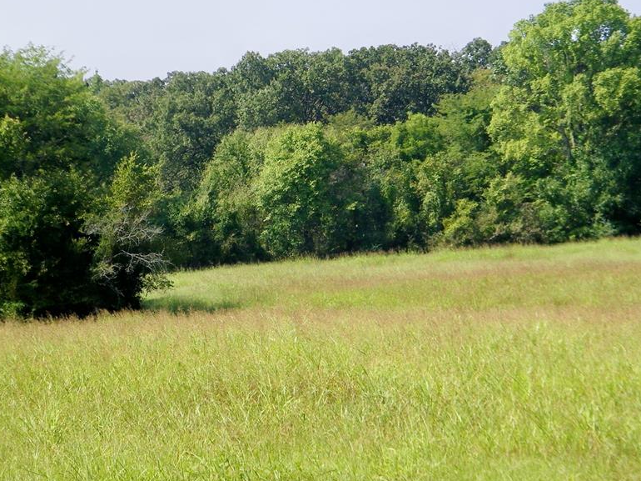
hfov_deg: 14.0
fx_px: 2610
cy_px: 257
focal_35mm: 141
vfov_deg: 10.5
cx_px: 366
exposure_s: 1/400
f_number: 4.7
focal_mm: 19
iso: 80
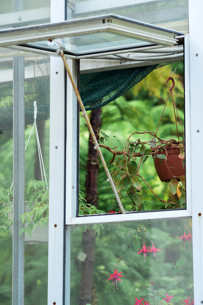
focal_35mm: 128
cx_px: 102
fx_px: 1083
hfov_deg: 10.7
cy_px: 152
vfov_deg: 16.0
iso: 200
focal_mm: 85
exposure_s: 1/200
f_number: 2.8
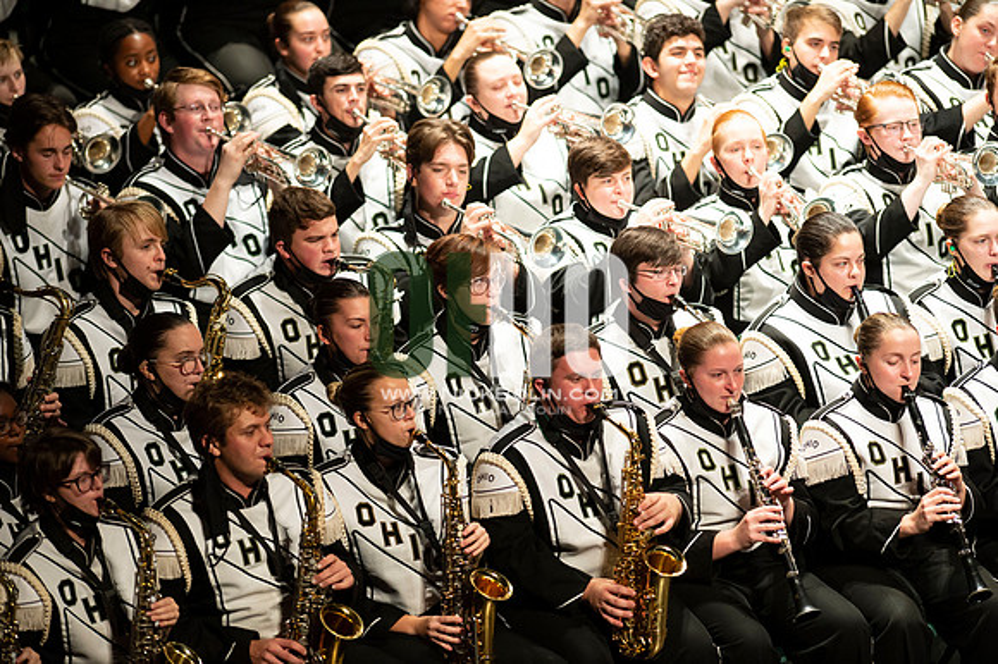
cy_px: 332
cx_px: 499
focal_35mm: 300
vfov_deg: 4.6
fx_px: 8312
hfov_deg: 6.9
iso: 3200
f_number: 2.8
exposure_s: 1/500
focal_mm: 300
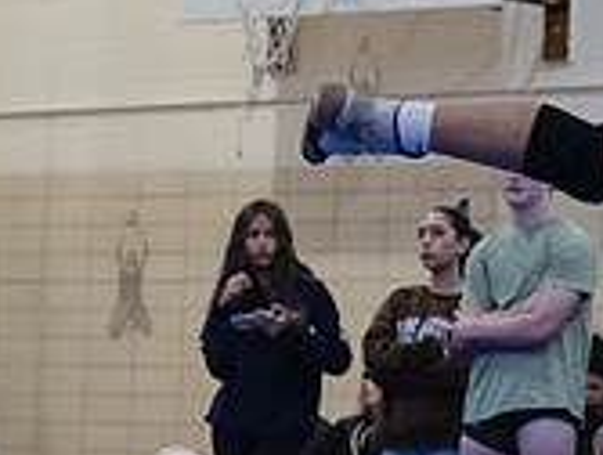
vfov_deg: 6.7
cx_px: 845
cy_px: 240
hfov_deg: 8.7
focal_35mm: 224
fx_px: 3910
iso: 8000
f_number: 3.2
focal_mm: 60
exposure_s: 1/400
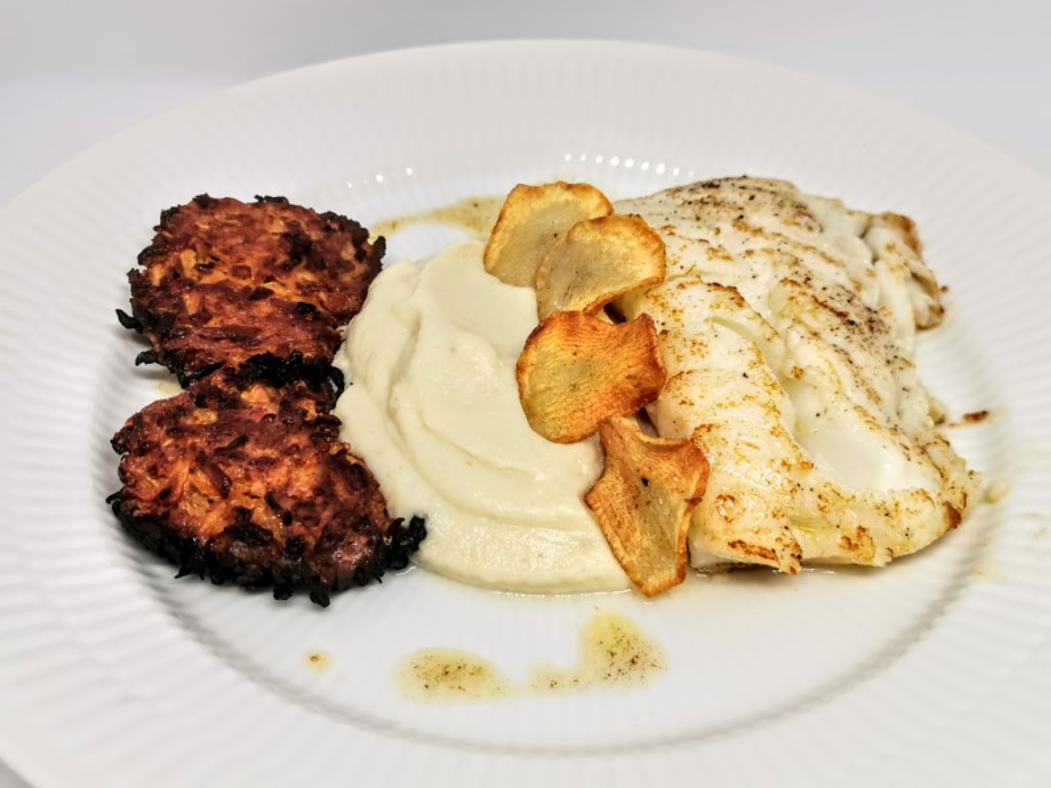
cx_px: 526
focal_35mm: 36
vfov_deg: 39.7
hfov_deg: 51.4
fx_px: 1093
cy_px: 394
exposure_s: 1/120
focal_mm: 5.56
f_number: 1.6
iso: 80
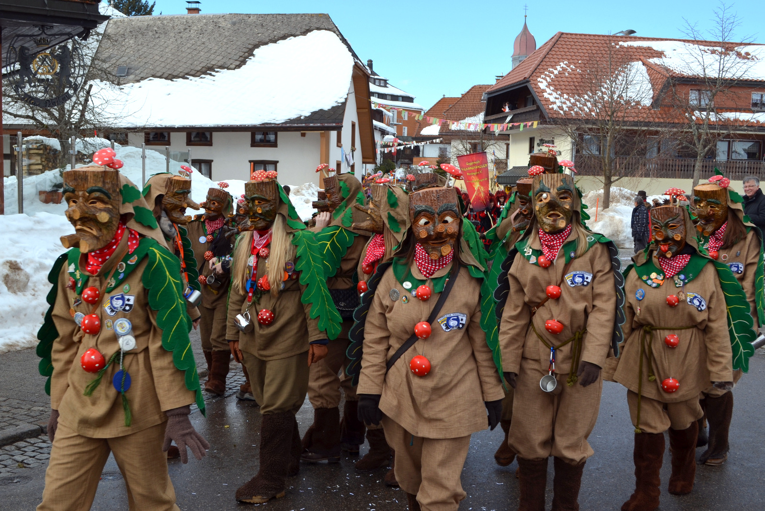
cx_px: 382
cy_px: 256
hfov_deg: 53.1
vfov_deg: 36.9
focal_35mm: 36
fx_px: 765
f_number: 8
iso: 100
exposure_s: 1/200
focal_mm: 24
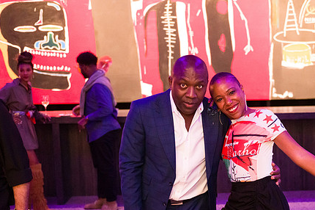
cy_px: 136
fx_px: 472
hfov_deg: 36.5
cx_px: 208
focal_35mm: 54
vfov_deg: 24.9
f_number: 3.2
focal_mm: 40
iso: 20000
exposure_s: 1/200
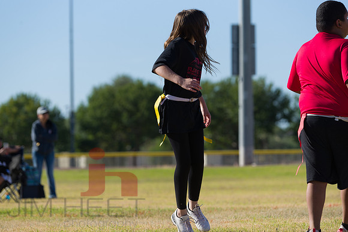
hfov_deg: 8.2
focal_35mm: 250
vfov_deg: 5.5
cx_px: 174
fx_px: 2417
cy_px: 116
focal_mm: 250
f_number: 7.1
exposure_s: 1/1000
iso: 200
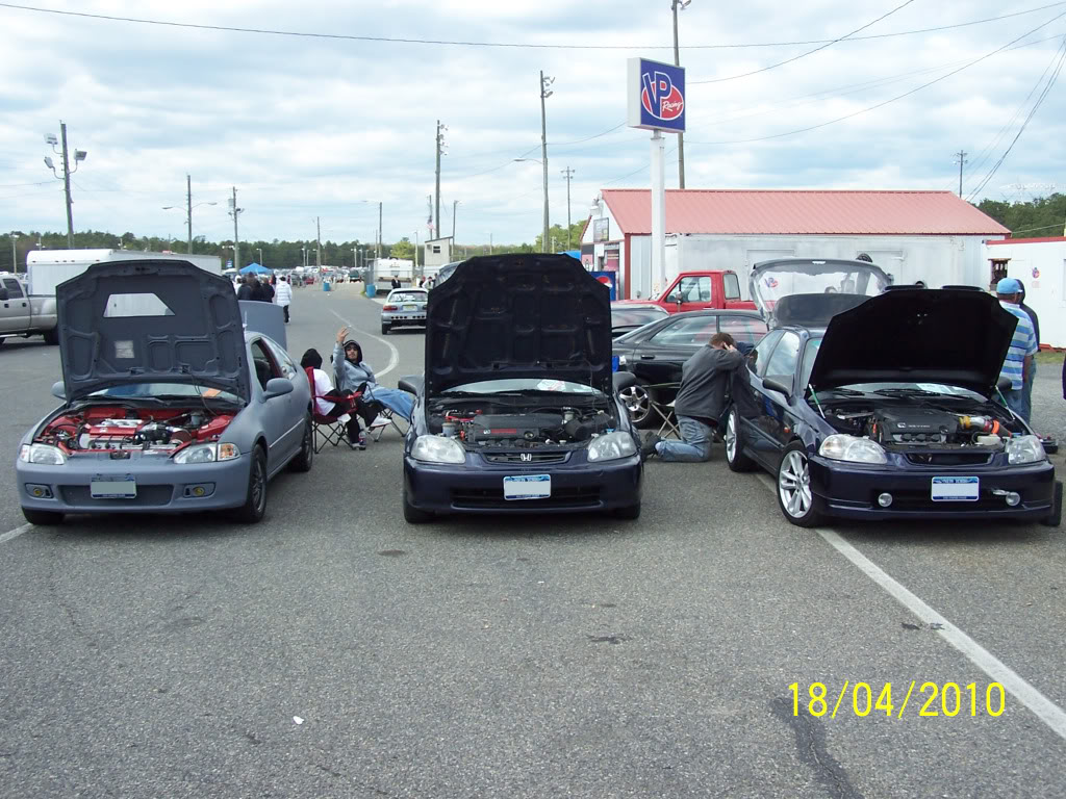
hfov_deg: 43.9
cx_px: 533
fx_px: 1324
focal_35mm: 43
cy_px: 400
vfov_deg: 33.6
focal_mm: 7.1
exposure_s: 1/500
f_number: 2.8
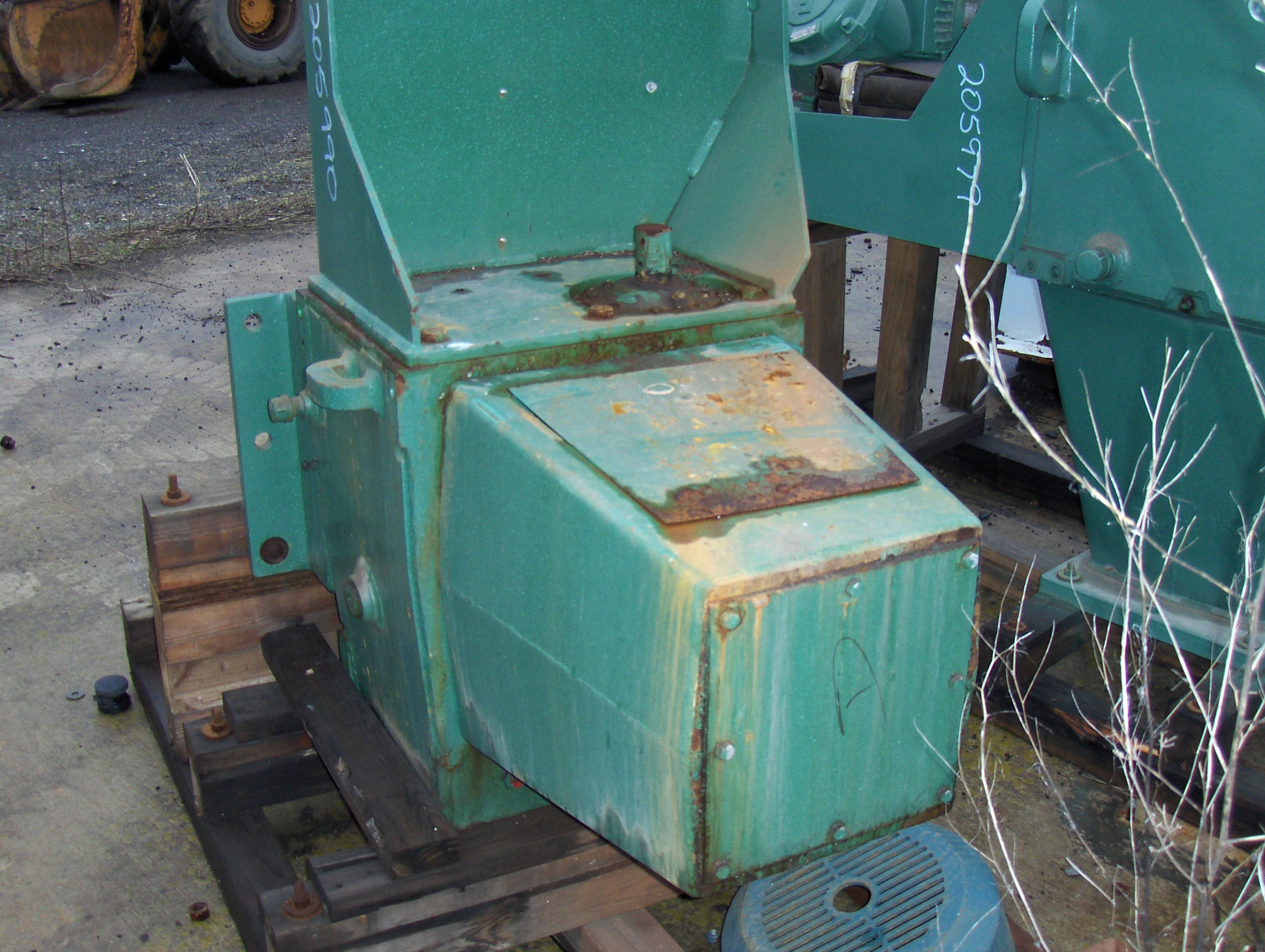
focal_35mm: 41
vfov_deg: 35.2
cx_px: 632
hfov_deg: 45.7
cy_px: 476
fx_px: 1500
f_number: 3.5
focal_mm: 6.5
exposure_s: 1/60
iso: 100
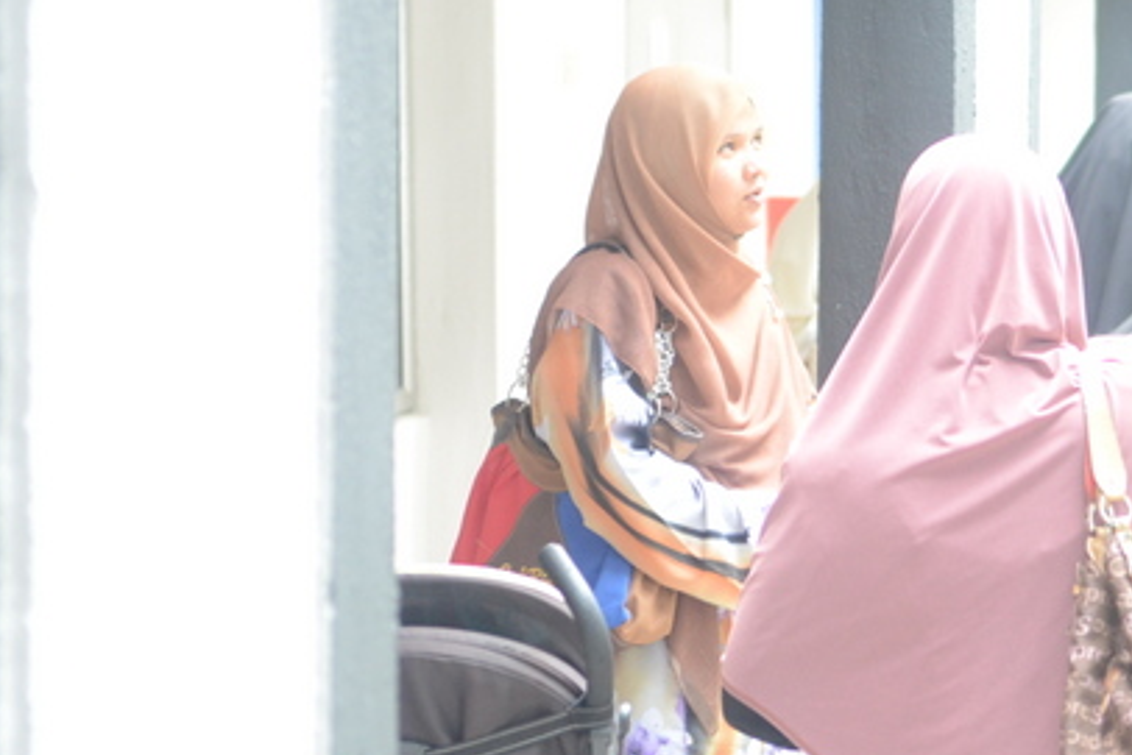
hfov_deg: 15.7
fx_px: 4082
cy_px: 407
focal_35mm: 130
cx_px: 878
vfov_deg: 10.6
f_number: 2.8
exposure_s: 1/250
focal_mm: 55
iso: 1600
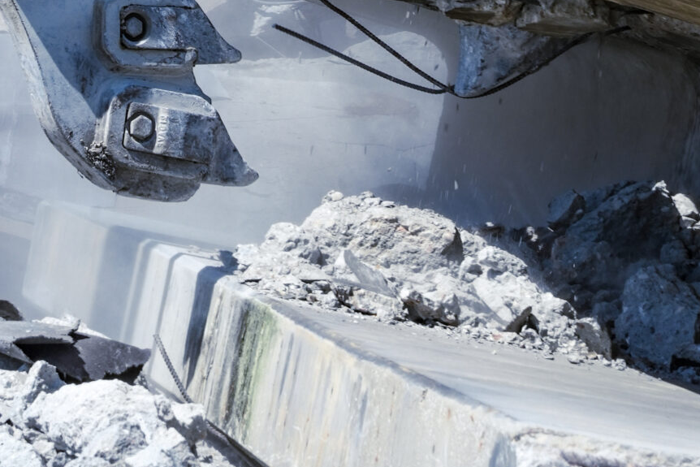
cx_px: 147
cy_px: -333
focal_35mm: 300
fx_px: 5834
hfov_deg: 6.9
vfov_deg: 4.5
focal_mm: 101
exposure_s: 1/160
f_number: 20
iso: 250
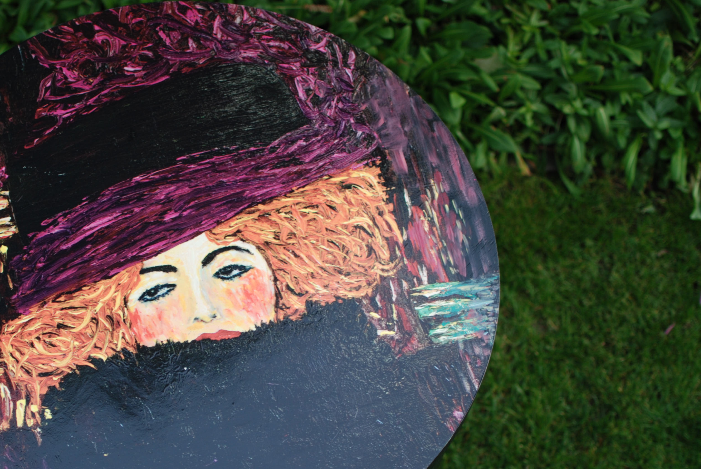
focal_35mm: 81
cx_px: 217
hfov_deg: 24.9
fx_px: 1575
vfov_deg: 16.9
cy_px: 327
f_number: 1.8
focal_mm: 35
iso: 100
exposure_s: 1/160
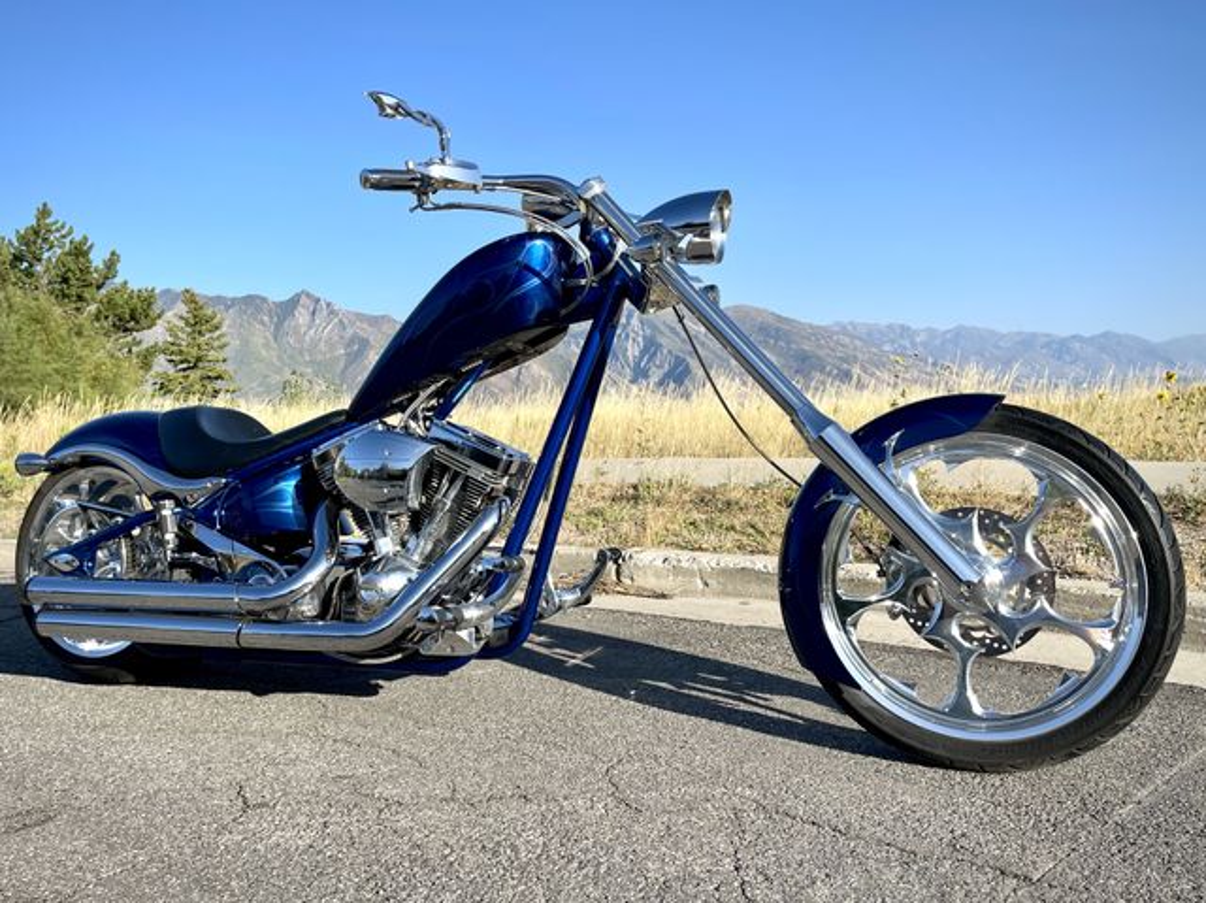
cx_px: 603
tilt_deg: -5.3
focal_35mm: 25
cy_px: 452
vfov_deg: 54.8
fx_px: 870
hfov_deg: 69.4
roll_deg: +1.6
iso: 32
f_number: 1.6
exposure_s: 1/2288
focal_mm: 5.1
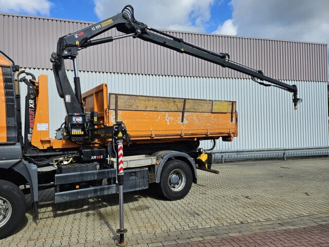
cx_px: 164
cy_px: 124
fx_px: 219
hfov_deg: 73.9
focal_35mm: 23
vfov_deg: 58.9
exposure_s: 1/1391
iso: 25
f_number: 1.8
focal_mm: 5.4
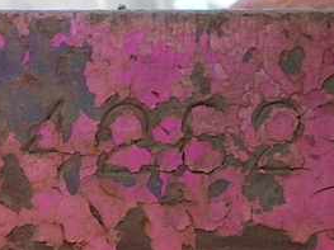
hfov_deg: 31.1
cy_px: 160
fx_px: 598
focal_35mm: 62
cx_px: 131
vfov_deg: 23.6
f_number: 4.6
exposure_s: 1/160
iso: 250
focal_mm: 6.1
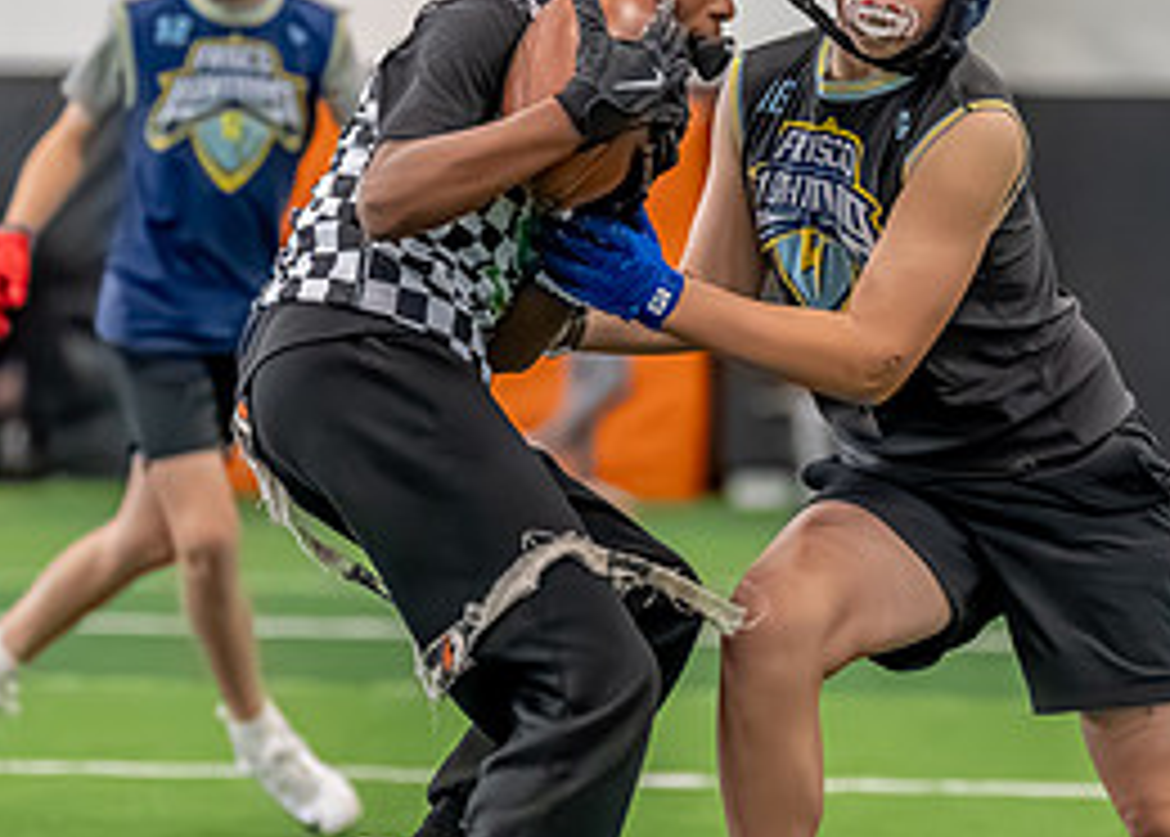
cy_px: 266
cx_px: 707
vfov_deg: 4.4
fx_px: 10905
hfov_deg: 6.1
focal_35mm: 328
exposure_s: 1/1000
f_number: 2.8
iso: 6400
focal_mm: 108
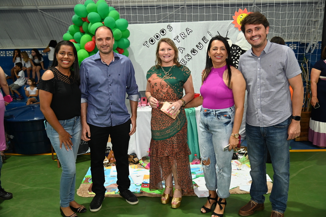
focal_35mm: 30
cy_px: 108
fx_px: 272
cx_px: 163
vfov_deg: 43.6
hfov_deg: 62.0
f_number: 4
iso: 2200
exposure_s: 1/60
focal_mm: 30
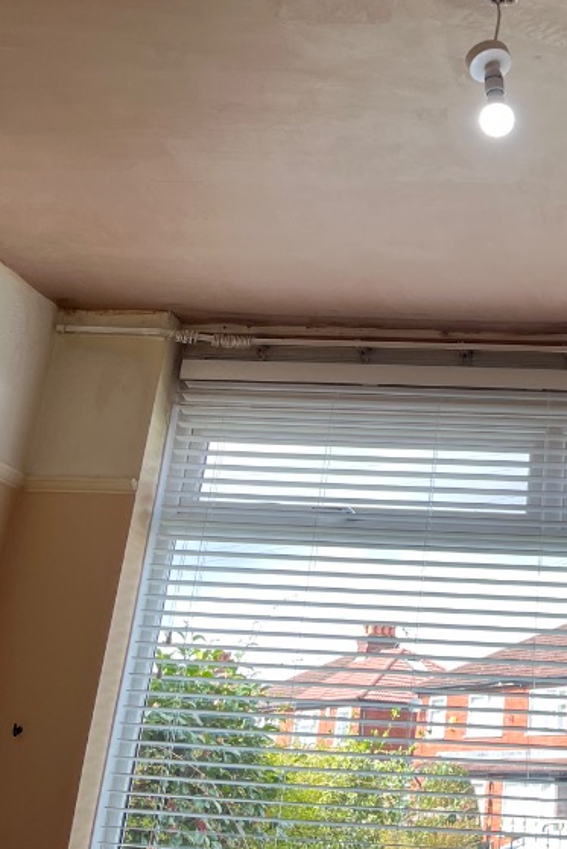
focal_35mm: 58
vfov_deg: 32.8
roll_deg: -3.6
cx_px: 575
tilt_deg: +26.7
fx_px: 1369
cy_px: 88
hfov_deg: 22.4
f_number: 1.6
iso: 40
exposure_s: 1/161
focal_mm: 5.1
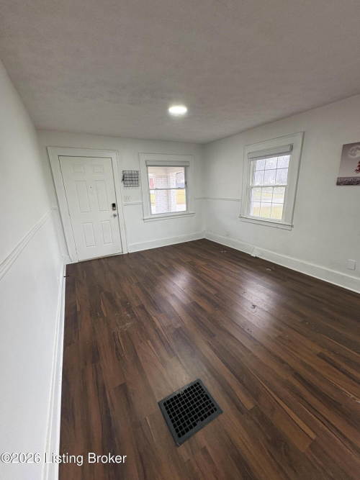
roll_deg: +1.7
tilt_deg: -16.9
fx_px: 194
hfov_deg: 85.7
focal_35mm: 14
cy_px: 240
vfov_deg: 102.1
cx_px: 180
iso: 250
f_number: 2.2
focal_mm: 2.22
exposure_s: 1/120
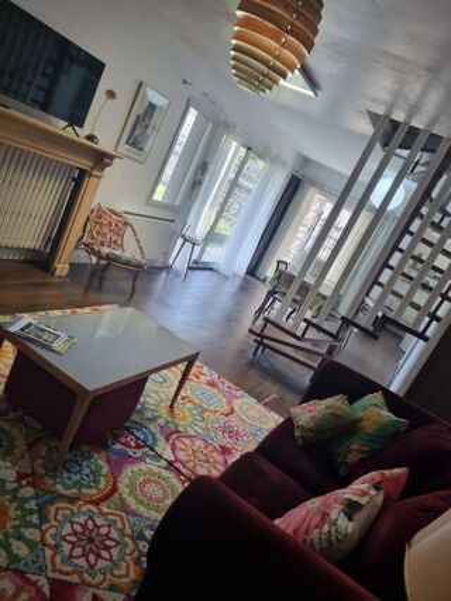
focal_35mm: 26
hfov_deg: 53.0
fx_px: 452
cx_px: 226
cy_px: 300
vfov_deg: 67.3
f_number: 1.8
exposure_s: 1/100
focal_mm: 5.4
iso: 125
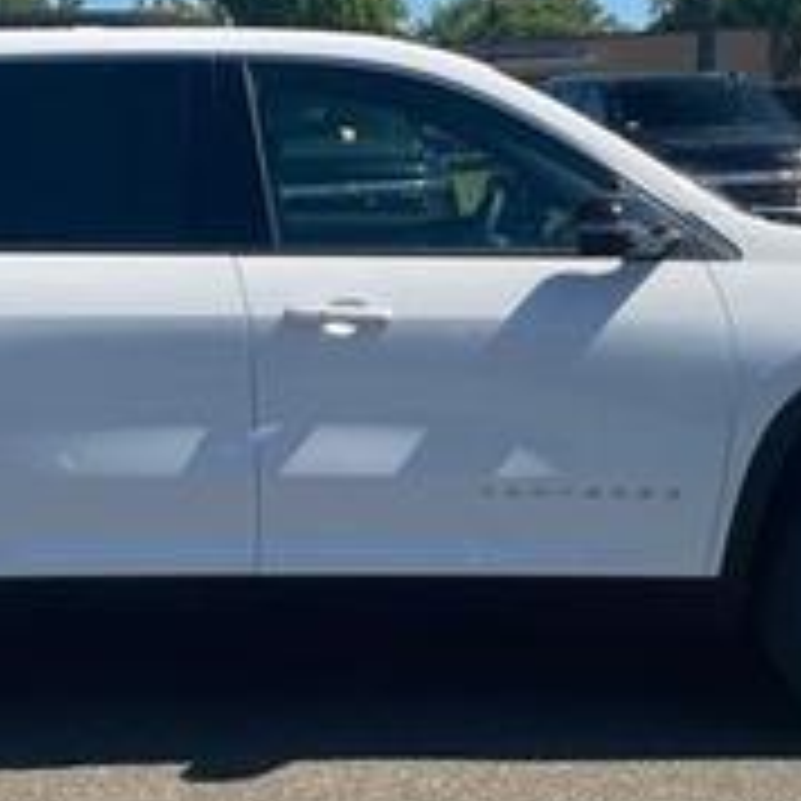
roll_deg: +1.8
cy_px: 346
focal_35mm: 65
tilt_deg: -4.9
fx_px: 1702
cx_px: 230
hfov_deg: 26.2
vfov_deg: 26.5
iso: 32
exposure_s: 1/1531
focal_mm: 4.2
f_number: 1.6
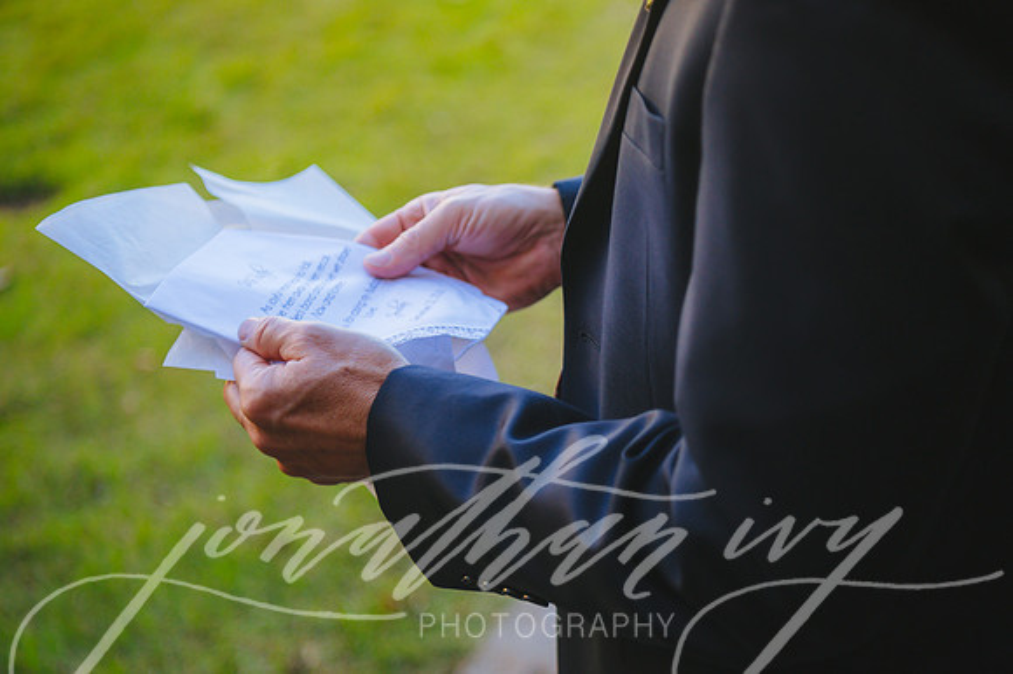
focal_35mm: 66
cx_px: 609
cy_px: 354
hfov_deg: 30.4
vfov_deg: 20.6
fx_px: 1858
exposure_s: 1/1250
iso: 500
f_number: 2.8
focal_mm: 55
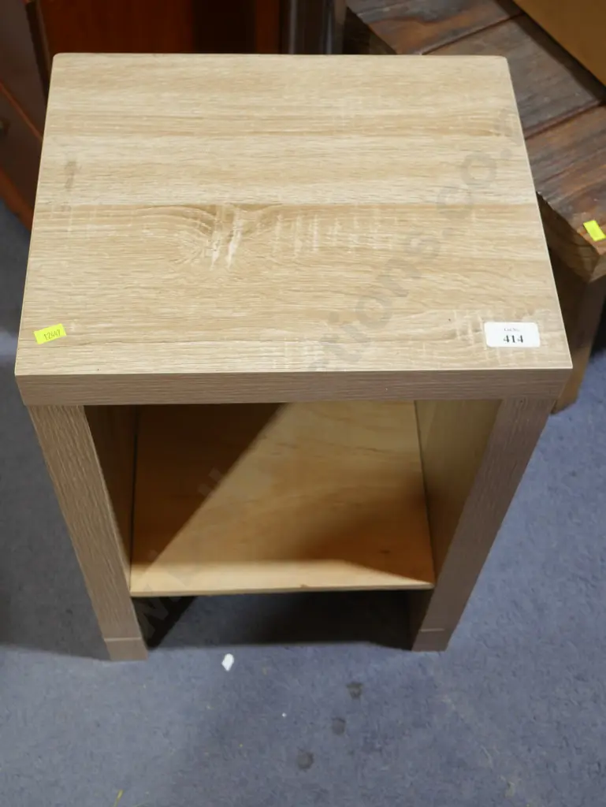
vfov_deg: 41.2
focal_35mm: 46
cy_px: 404
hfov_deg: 31.5
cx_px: 303
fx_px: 1073
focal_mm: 23
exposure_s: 1/60
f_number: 5.1
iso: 500
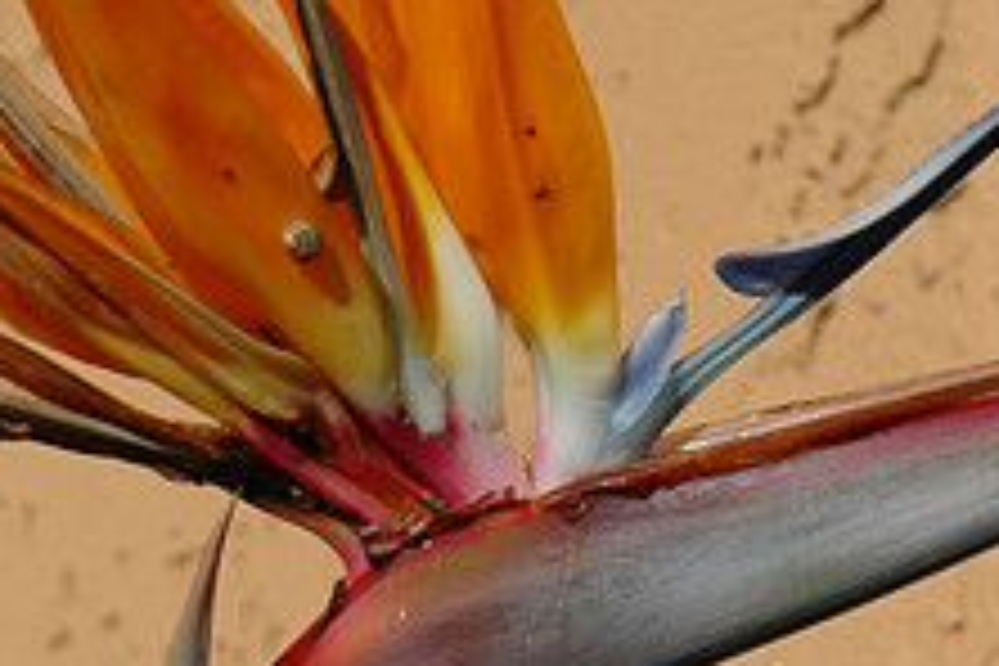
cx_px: 688
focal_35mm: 274
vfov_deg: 5.0
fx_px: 7603
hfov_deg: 7.5
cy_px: 360
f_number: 11
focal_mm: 70
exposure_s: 1/500
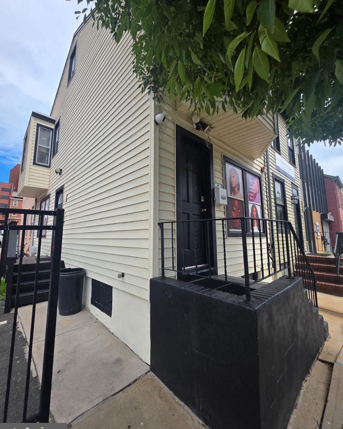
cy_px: 211
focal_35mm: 14
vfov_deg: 100.7
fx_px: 178
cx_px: 167
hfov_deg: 88.0
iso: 50
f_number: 1.9
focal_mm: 2.2
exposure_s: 1/2000
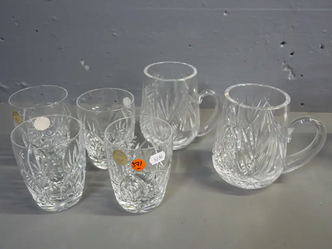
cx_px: 166
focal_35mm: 34
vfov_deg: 41.8
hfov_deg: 54.0
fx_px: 326
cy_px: 124
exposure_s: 1/200
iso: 2500
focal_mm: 17
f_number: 5
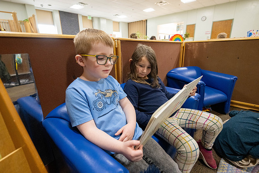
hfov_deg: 91.6
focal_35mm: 18
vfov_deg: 68.9
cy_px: 86
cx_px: 130
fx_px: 126
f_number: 4
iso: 5000
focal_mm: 17.5
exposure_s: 1/320
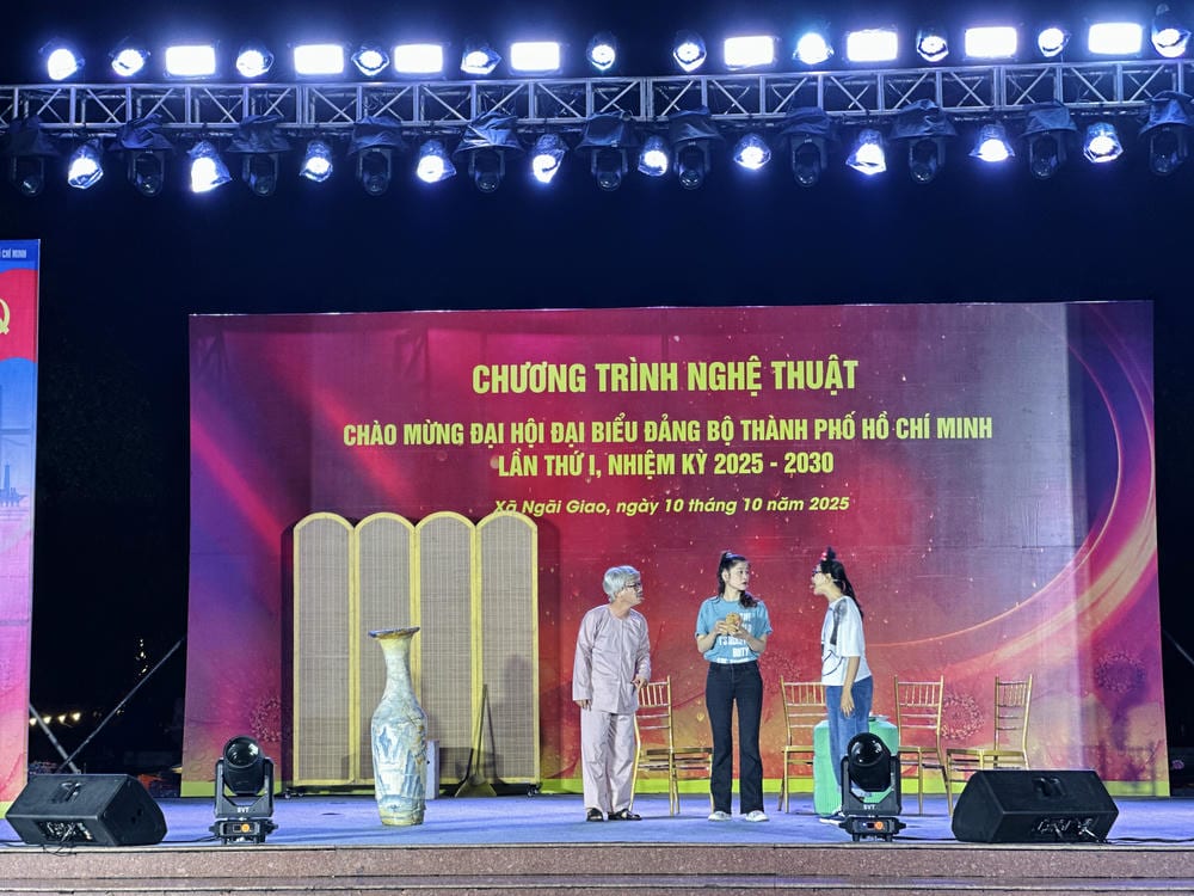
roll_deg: +0.4
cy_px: 448
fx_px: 2656
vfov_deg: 19.1
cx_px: 597
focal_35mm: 77
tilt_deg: +6.1
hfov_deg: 25.3
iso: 200
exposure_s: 1/40
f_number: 2.8
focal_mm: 9
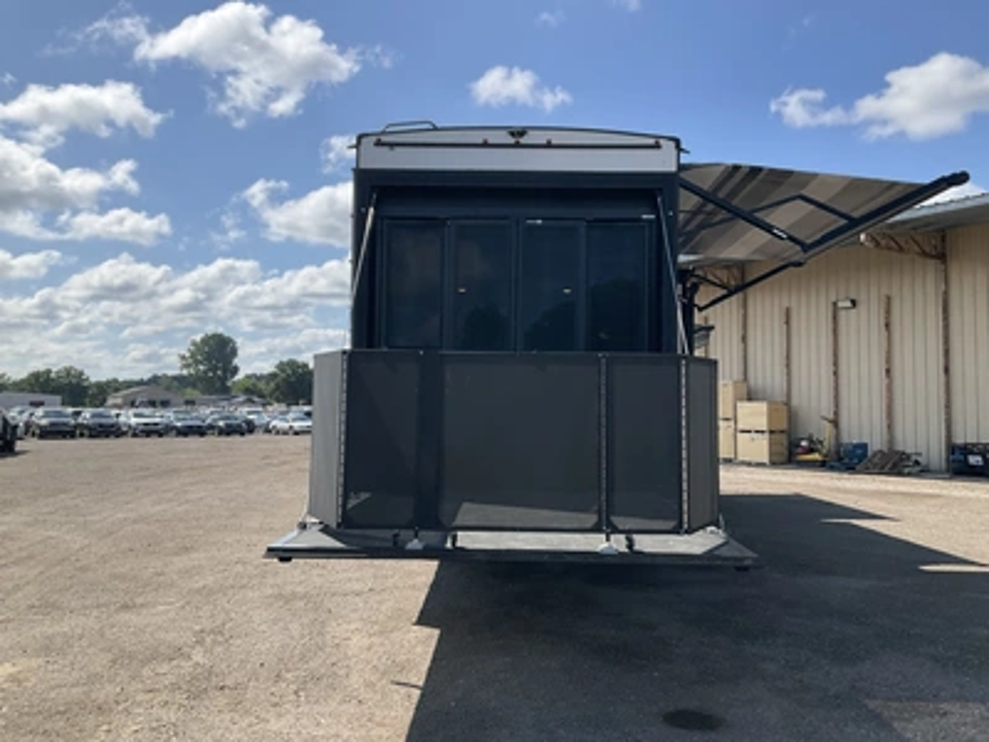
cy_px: 371
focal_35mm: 29
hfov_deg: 61.7
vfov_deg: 48.2
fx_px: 829
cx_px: 494
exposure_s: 1/1984
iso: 25
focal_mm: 3
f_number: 1.8
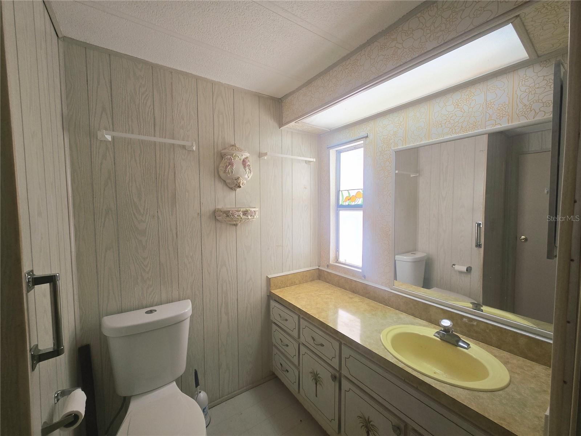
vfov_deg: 89.9
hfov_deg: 106.2
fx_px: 218
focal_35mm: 13
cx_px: 290
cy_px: 218
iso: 100
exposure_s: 1/60
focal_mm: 2.2
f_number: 2.2
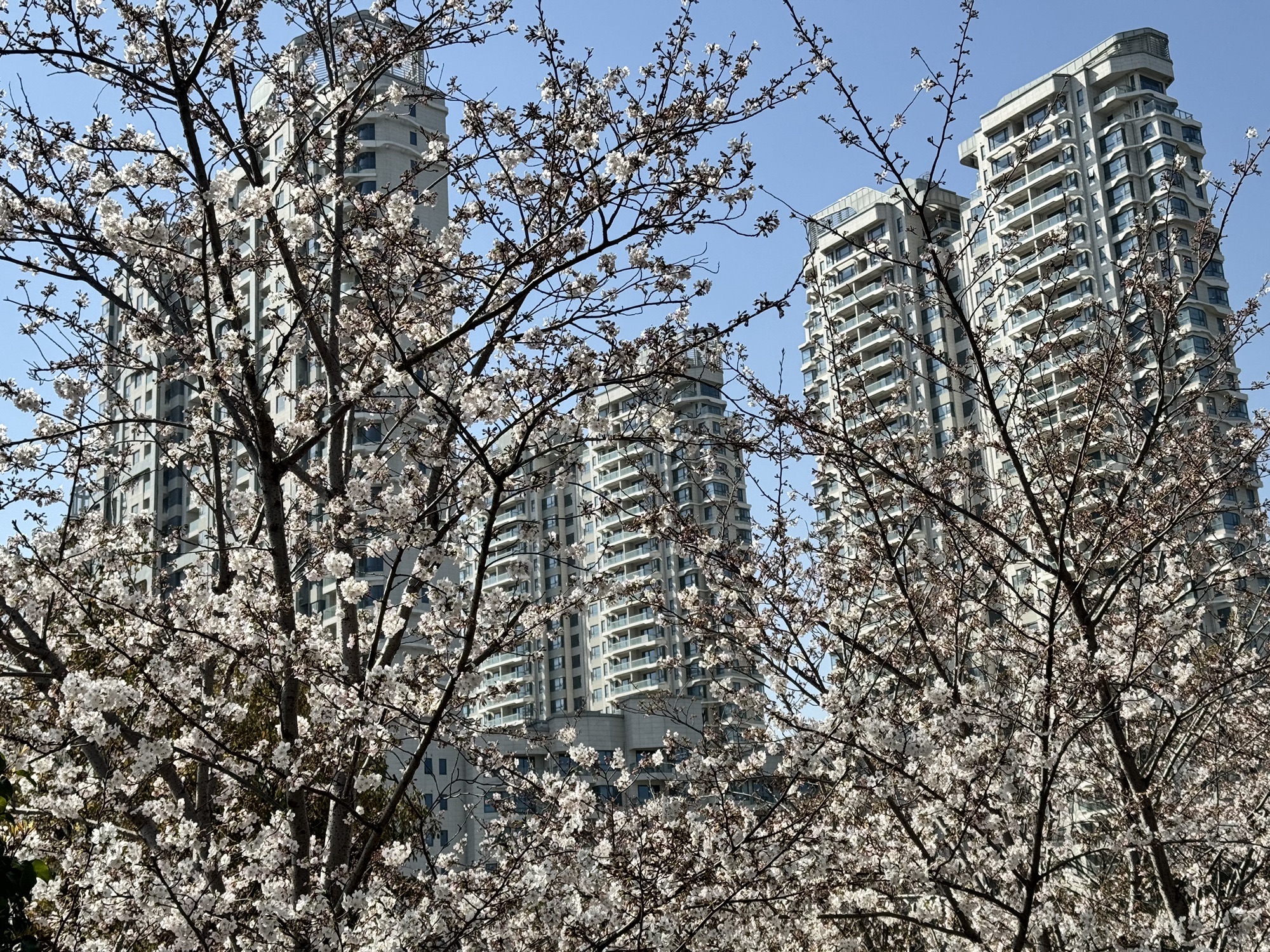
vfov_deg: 30.3
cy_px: 476
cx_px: 635
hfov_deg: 39.7
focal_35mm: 48
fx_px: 1761
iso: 64
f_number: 1.78
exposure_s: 1/4975
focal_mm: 6.76
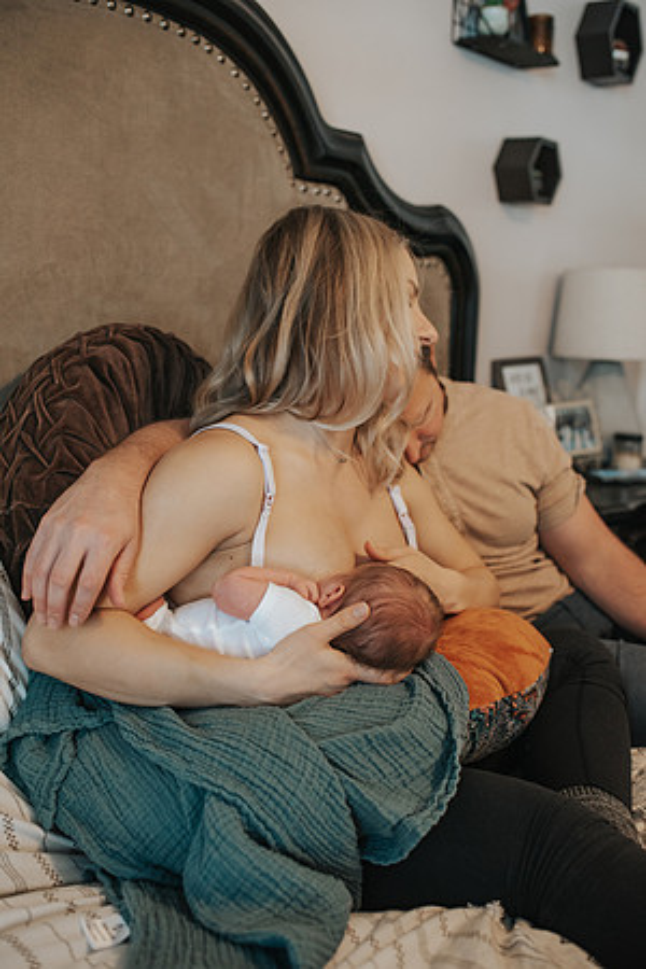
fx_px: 942
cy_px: 484
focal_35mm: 35
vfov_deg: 54.4
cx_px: 323
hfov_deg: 37.9
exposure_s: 1/250
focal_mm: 35
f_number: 2.8
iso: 1000
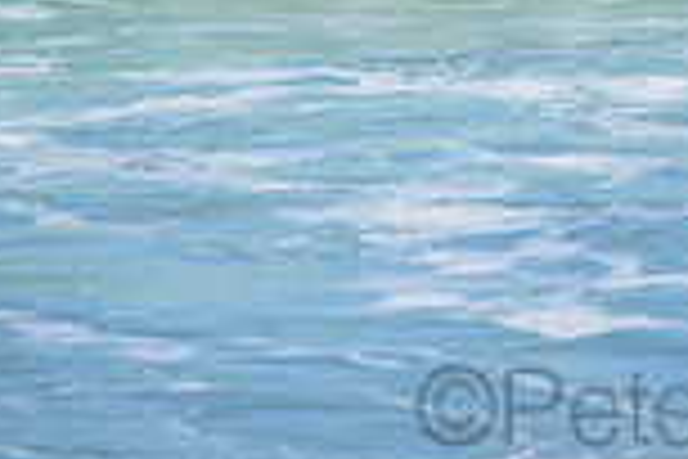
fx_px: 36232
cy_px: -340
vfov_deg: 0.7
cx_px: 764
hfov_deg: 1.1
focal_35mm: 1896
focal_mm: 500
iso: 250
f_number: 5.6
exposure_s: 1/2000
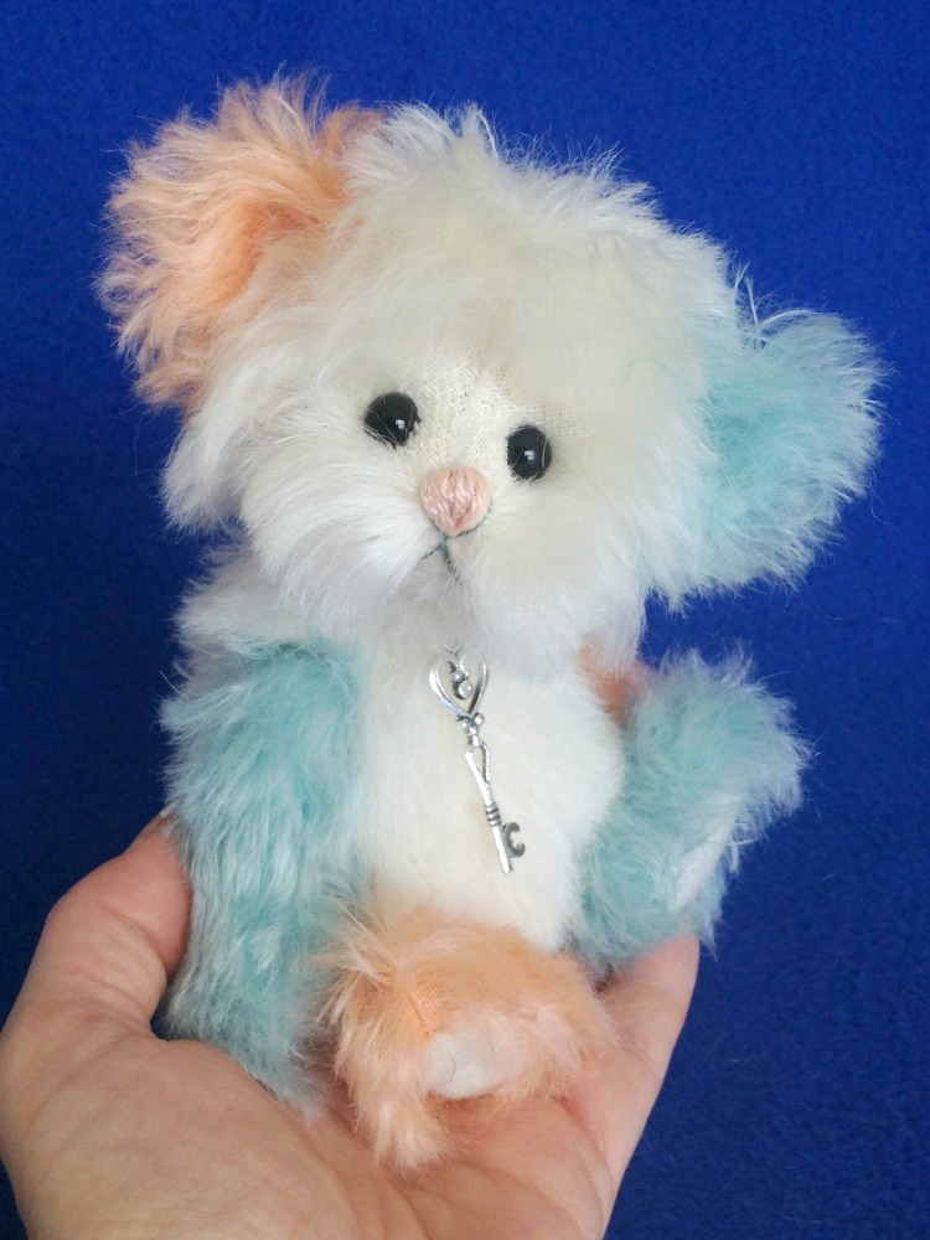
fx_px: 1254
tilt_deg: -28.6
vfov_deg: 52.6
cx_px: 465
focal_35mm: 35
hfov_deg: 40.7
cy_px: 620
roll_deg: -2.7
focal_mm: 4.28
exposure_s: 1/216
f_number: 2.4
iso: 50
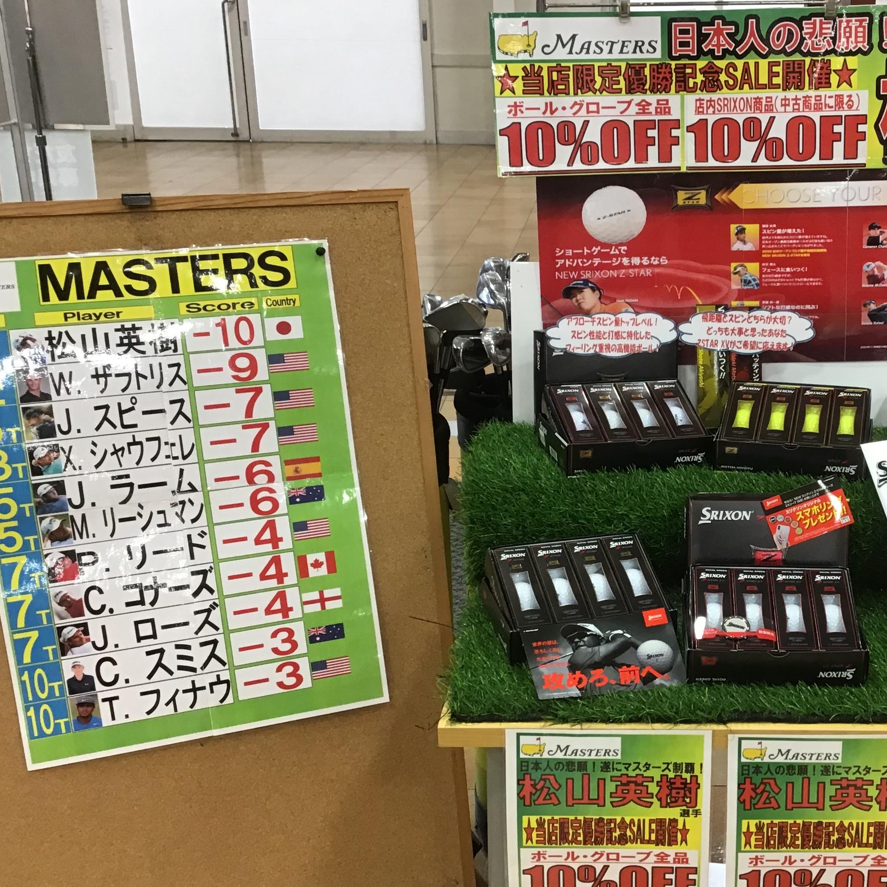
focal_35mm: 45
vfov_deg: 37.5
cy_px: 466
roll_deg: +0.1
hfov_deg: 36.7
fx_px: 1305
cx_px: 661
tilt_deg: -20.2
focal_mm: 3.3
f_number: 2.4
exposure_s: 1/30
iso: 50
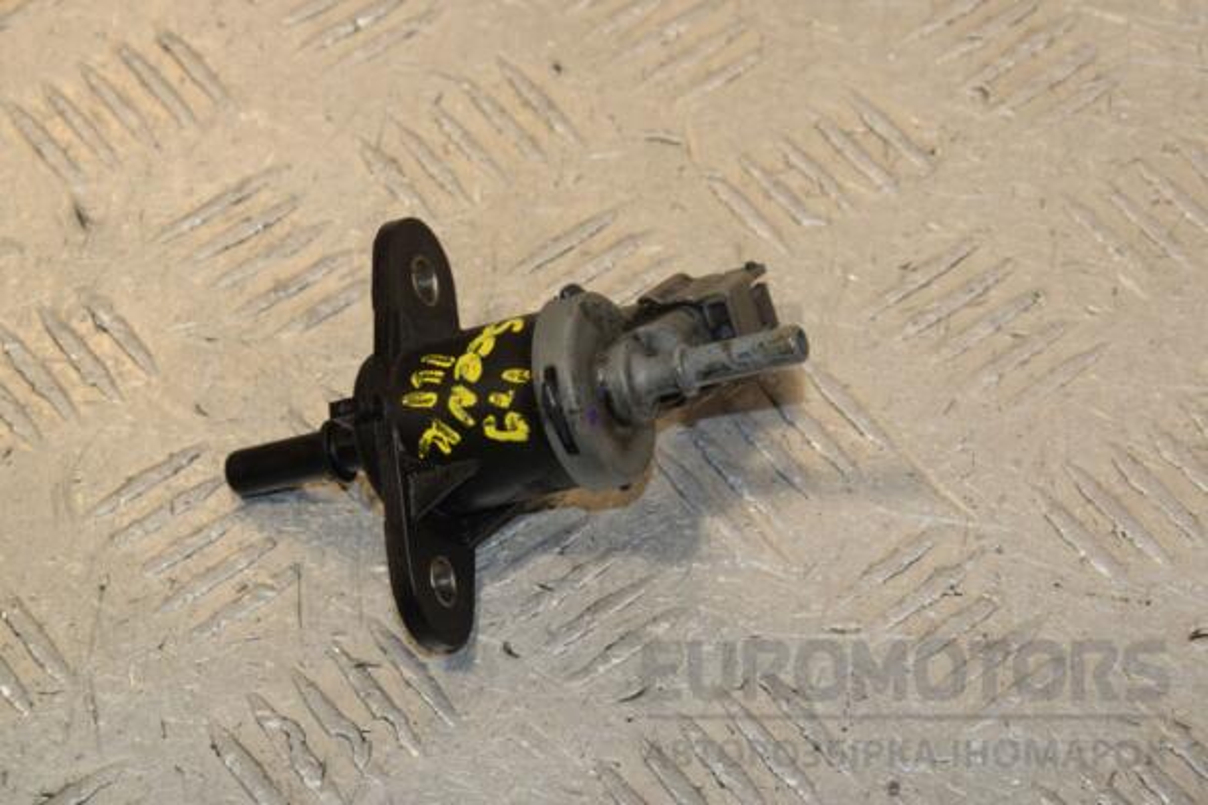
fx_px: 4278
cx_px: 604
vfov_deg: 10.8
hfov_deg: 16.1
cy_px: 402
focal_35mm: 128
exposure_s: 1/200
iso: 800
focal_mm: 85
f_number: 10
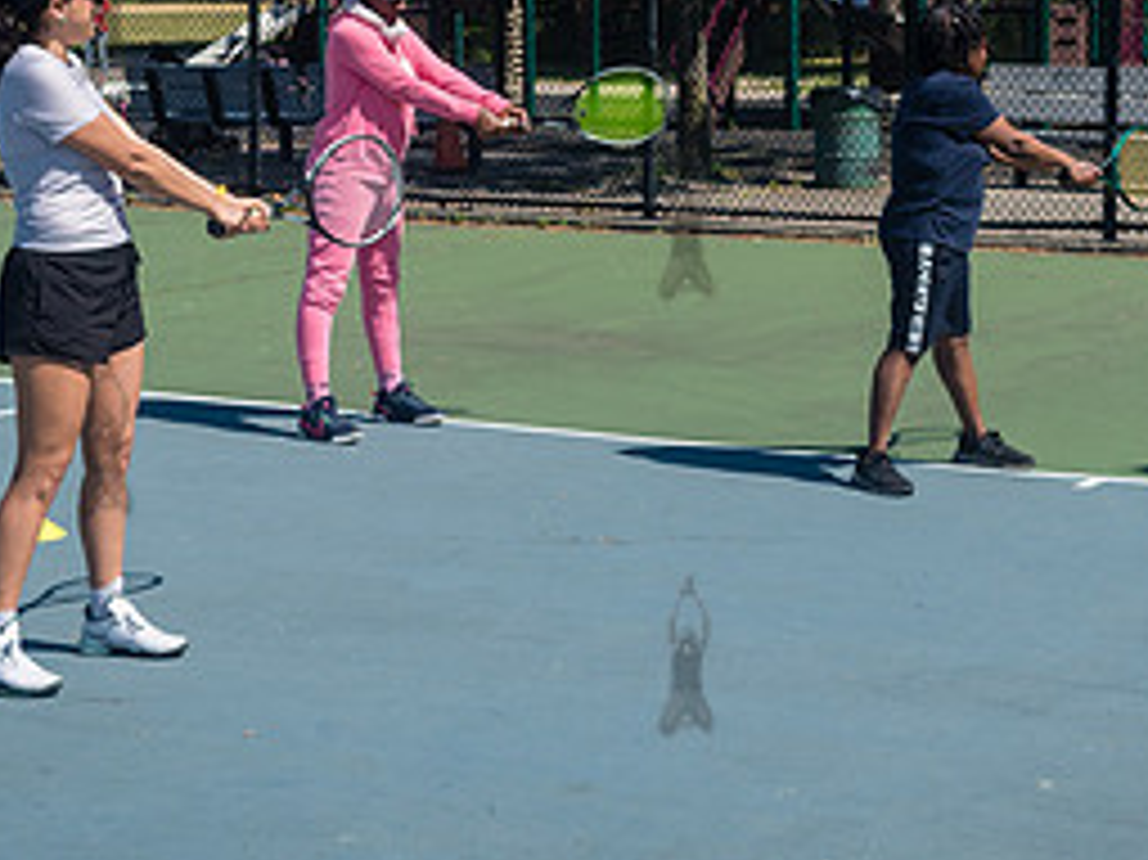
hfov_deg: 22.5
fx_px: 2884
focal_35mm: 87
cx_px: 590
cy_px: 223
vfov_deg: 16.9
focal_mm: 35
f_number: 4.5
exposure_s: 1/2000
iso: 200
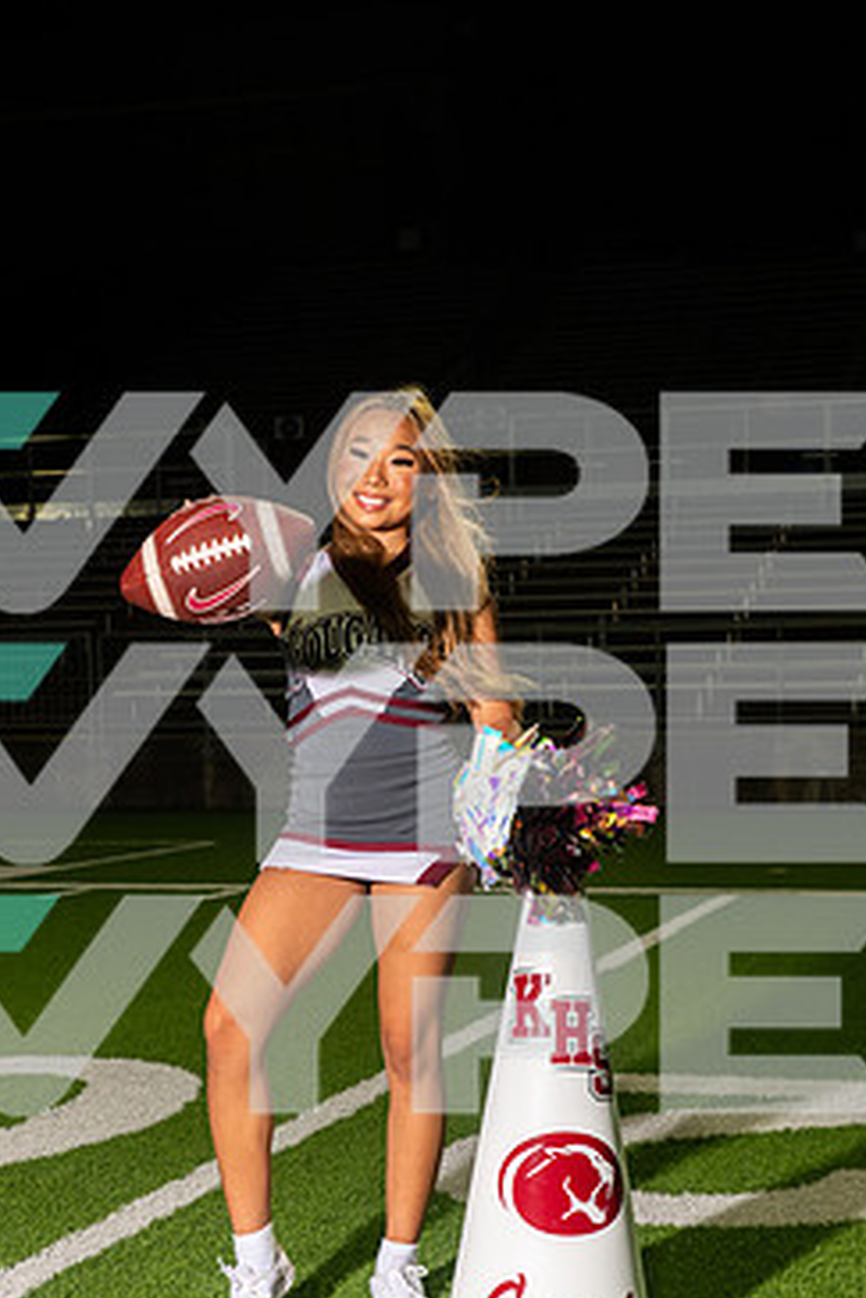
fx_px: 2451
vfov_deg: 29.6
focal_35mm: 68
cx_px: 378
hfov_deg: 20.0
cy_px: 756
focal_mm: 55
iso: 1000
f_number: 7.1
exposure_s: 1/400
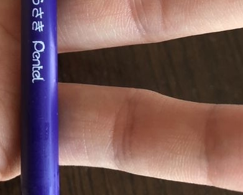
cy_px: -36
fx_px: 489
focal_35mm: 68
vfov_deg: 21.0
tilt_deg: -69.1
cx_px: 37
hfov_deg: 27.2
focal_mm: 3.99
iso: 25
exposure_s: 1/60
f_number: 1.8
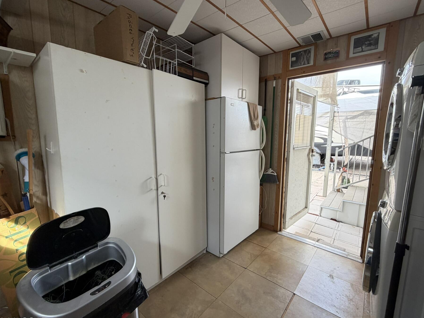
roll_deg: +0.0
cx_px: 215
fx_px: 196
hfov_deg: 94.5
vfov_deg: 78.1
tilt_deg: -6.2
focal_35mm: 16
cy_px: 157
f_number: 2.2
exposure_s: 1/121
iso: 100
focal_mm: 2.22
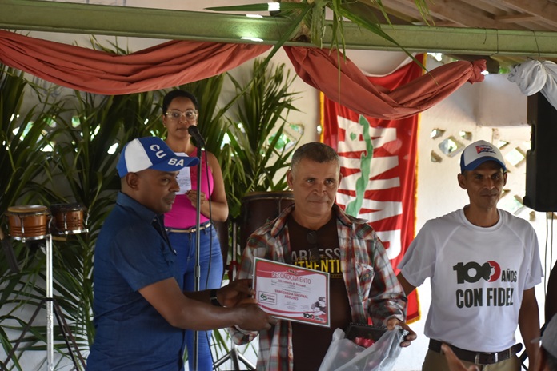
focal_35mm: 105
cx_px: 278
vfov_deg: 13.0
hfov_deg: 19.5
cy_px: 186
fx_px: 1624
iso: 800
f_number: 4.5
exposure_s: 1/200
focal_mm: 70
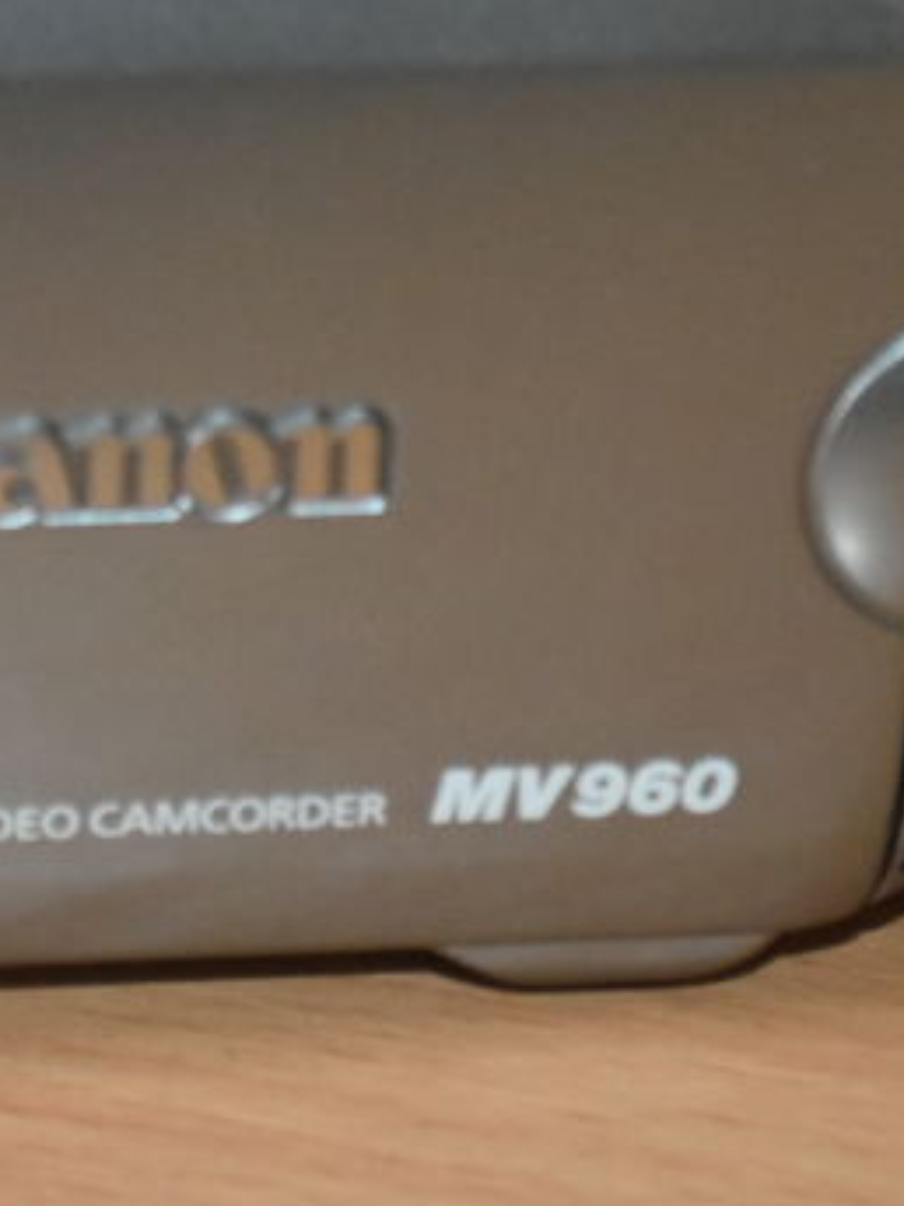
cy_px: 72
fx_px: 8022
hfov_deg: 6.4
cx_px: 116
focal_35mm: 230
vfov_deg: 8.6
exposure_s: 1/60
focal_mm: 55
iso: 3600
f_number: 5.6
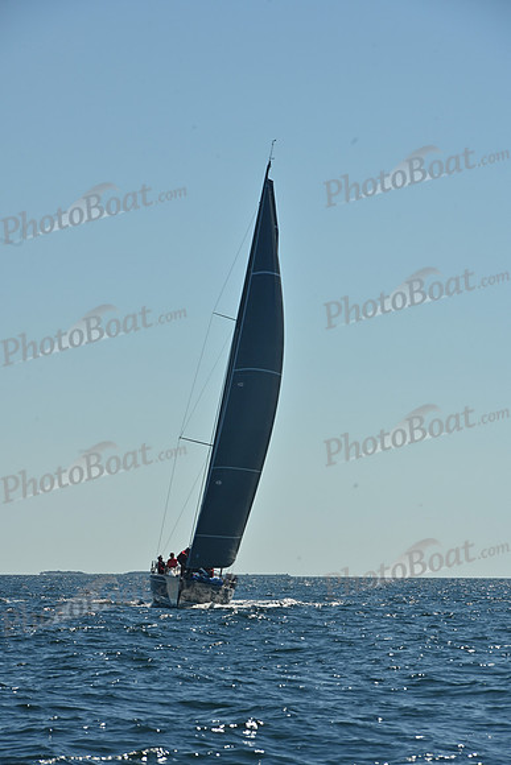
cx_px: 256
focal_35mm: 200
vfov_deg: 10.3
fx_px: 4255
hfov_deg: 6.9
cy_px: 382
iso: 250
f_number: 14
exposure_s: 1/1000
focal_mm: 200
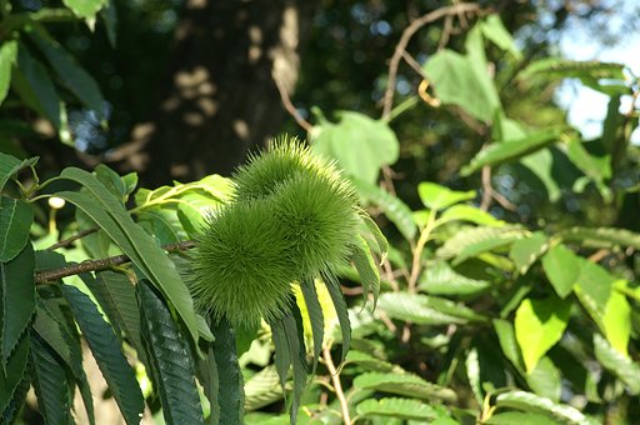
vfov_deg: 10.1
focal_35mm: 135
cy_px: 212
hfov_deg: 15.2
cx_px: 320
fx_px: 2397
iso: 100
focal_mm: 90
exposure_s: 1/80
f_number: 9
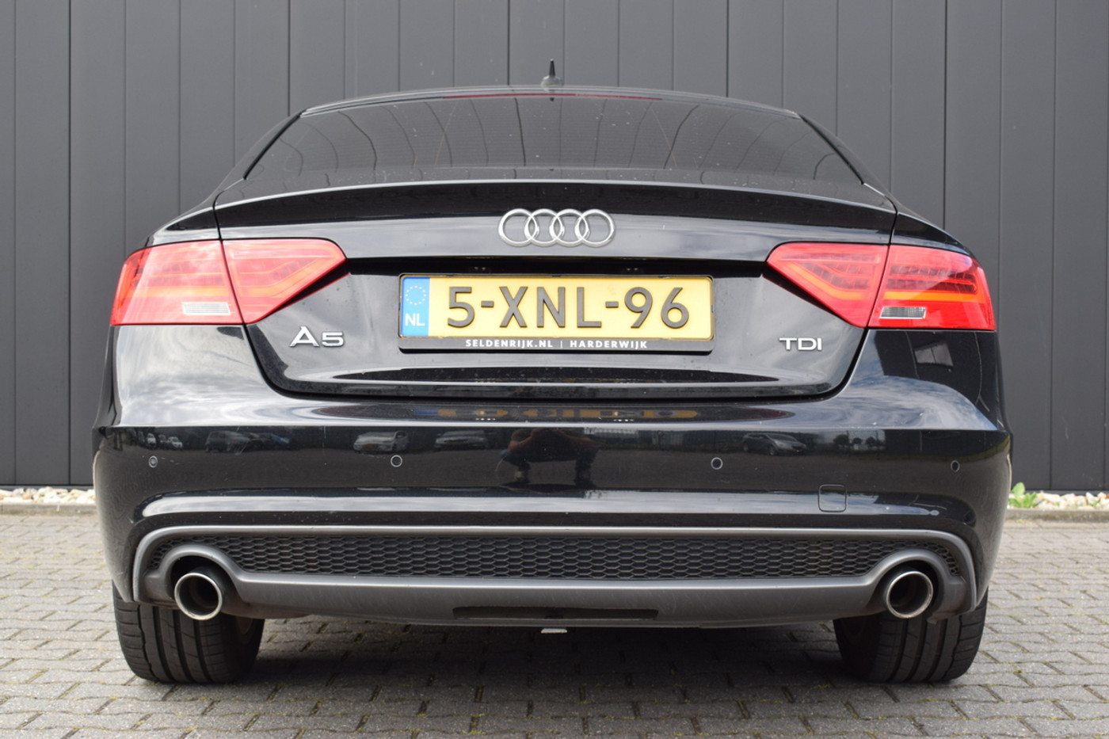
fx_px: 1663
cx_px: 554
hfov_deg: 36.9
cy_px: 370
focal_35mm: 54
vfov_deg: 25.1
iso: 400
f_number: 7.1
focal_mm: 36
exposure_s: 1/200
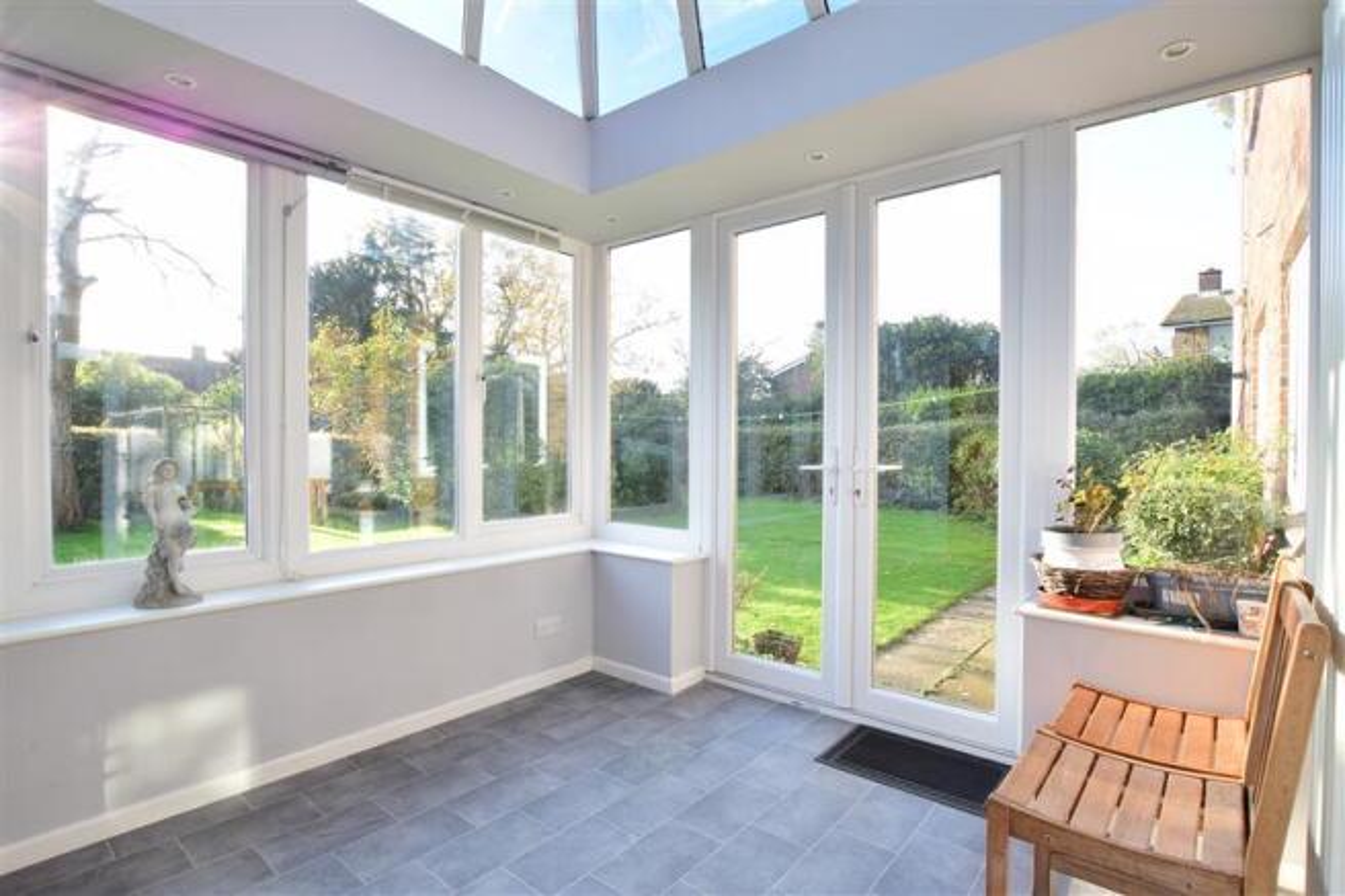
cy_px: 448
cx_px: 672
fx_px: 644
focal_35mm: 17
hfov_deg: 92.5
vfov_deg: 69.6
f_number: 10
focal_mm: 11.5
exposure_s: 1/60
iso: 400
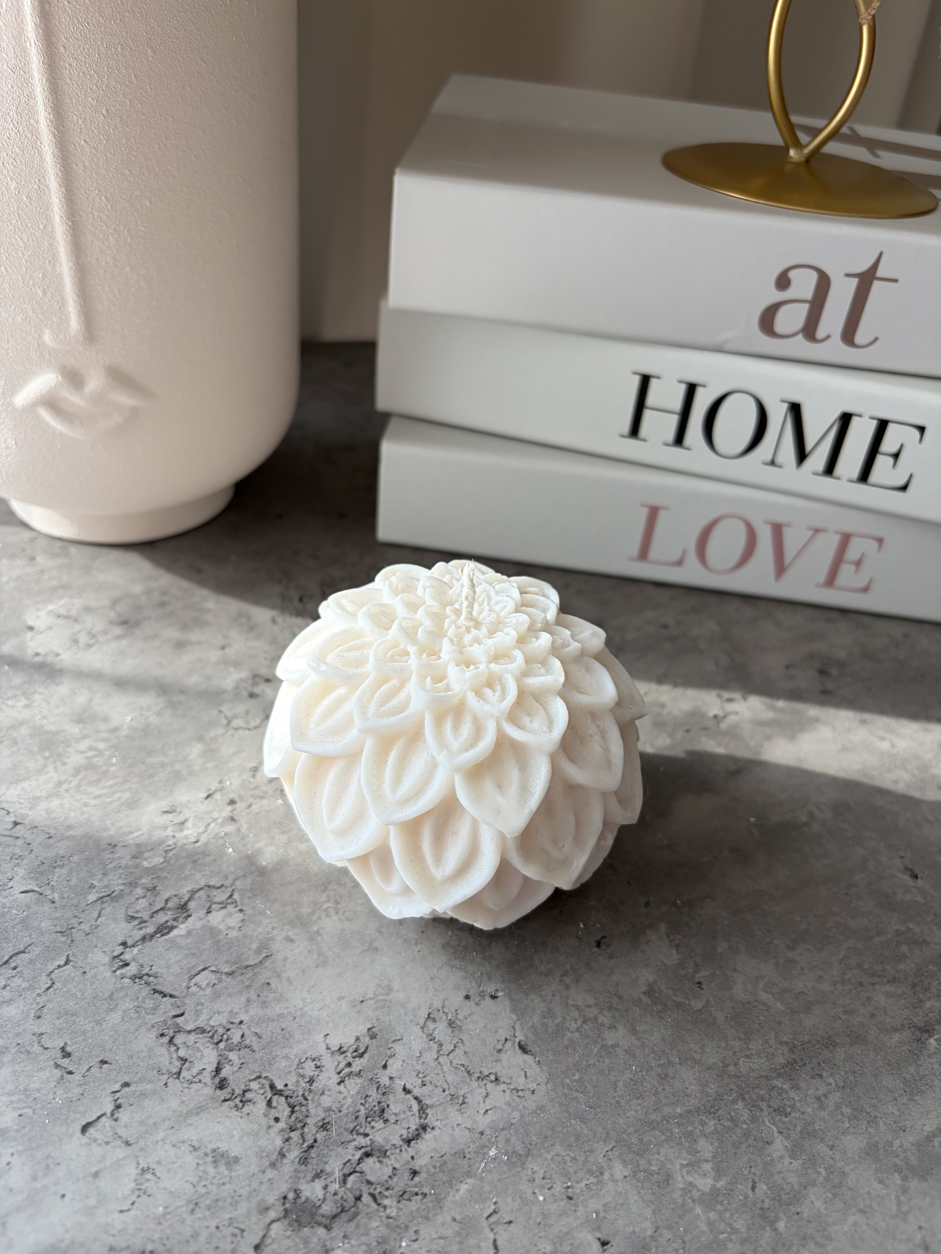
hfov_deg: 53.1
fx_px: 942
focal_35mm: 26
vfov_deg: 67.3
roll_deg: -7.1
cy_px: 627
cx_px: 470
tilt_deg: -37.3
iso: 50
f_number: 1.6
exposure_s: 1/274
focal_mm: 5.96
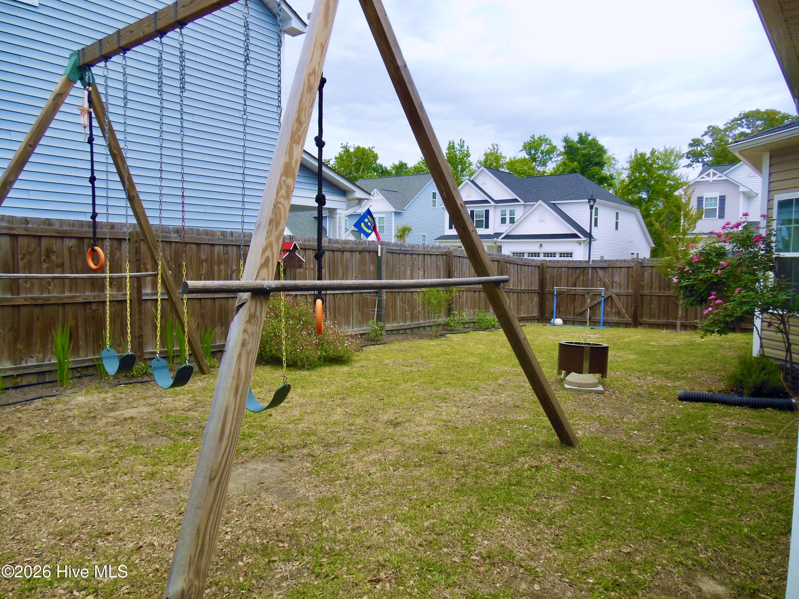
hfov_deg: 69.4
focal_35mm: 25
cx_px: 400
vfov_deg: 54.9
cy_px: 300
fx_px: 577
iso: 125
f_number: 3.2
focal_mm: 4.5
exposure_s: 1/1000
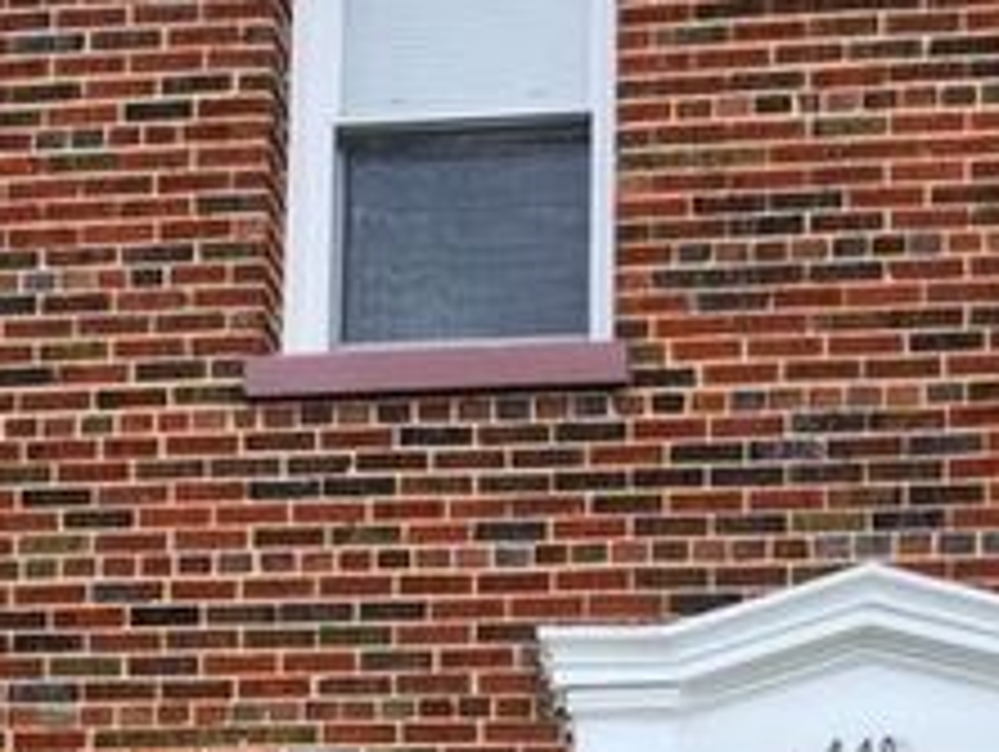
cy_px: 1385
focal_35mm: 69
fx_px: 1993
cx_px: 796
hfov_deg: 27.6
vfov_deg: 17.2
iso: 25
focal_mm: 5.54
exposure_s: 1/912
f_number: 1.8
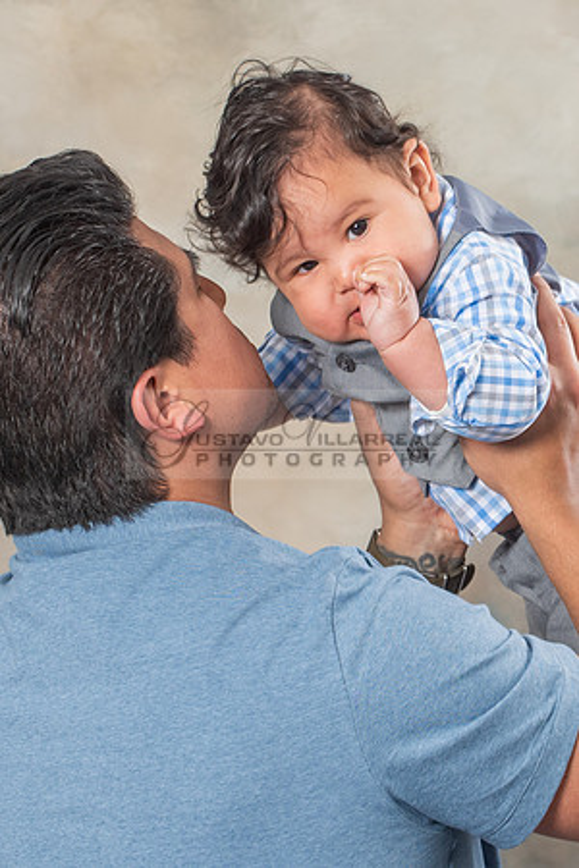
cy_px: 475
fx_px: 8043
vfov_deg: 6.2
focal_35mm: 333
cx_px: 489
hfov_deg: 4.1
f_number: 5.6
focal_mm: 116
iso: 200
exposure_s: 1/125
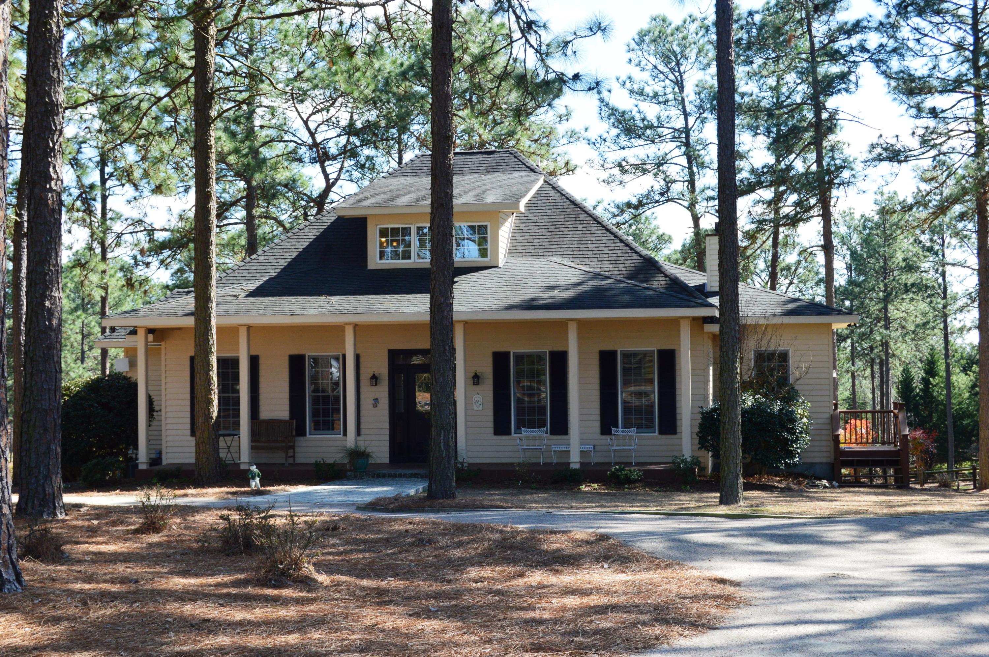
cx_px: 494
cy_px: 328
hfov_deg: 37.9
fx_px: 1441
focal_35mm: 52
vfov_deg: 25.7
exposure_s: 1/200
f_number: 10
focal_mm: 35
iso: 400
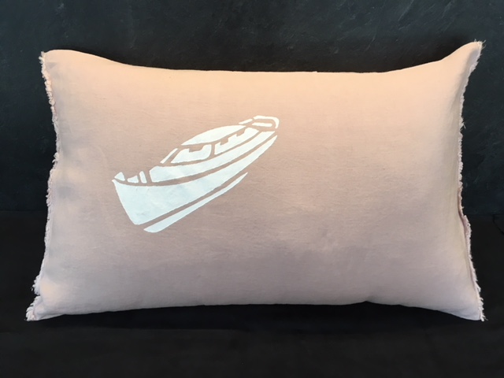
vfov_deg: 48.2
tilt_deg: -30.3
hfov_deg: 61.7
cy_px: 189
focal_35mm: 29
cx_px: 252
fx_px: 422
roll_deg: -1.8
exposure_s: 1/33
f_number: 2.2
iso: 100
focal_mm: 4.15
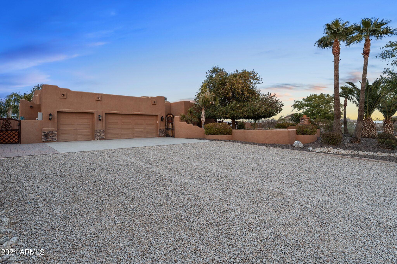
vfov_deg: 66.2
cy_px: 132
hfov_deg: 88.7
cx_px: 198
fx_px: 203
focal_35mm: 18
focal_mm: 18.4
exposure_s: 1/10
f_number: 8
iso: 400
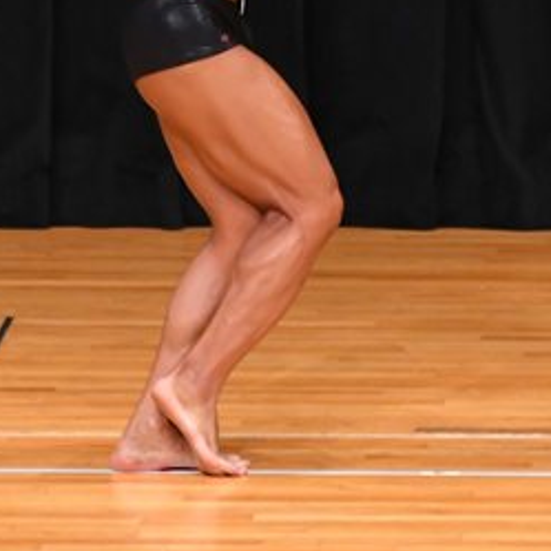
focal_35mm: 714
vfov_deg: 2.5
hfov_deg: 2.5
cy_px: 13
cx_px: 134
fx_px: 12858
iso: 4000
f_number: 5.6
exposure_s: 1/400
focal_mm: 180
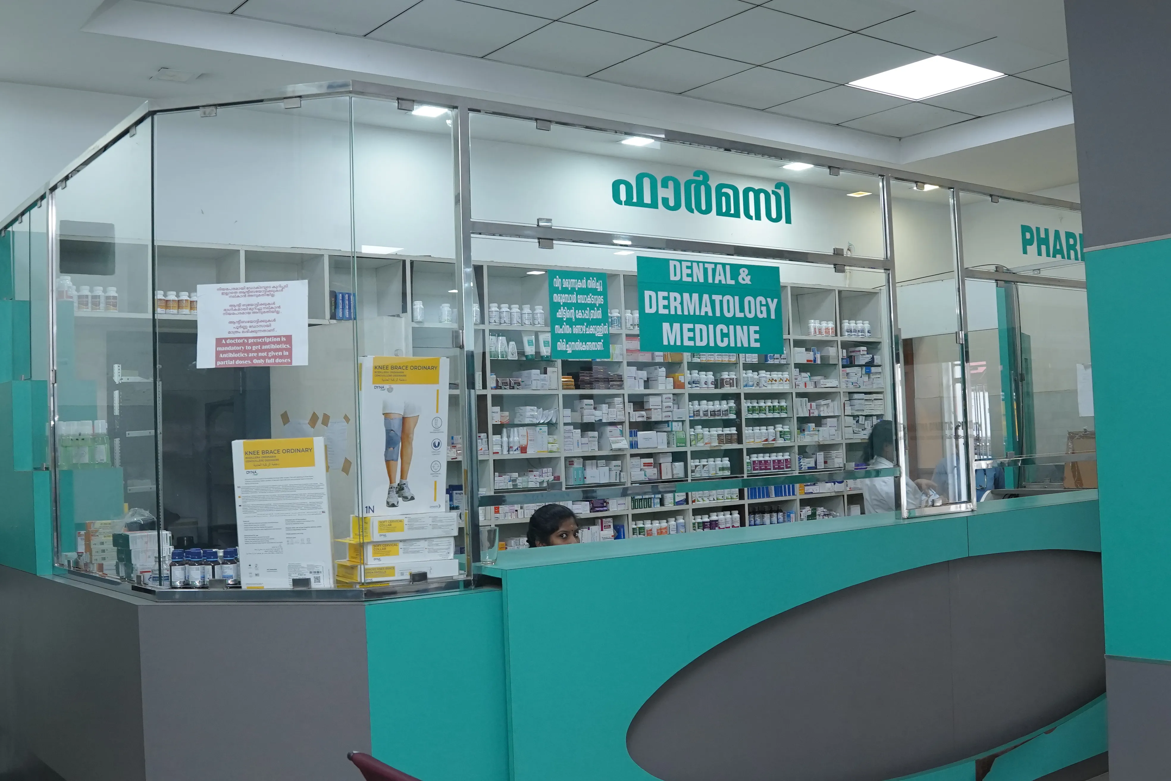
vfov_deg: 36.9
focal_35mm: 36
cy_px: 390
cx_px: 586
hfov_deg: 53.1
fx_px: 1171
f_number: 5
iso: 2000
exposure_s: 1/125
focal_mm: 24
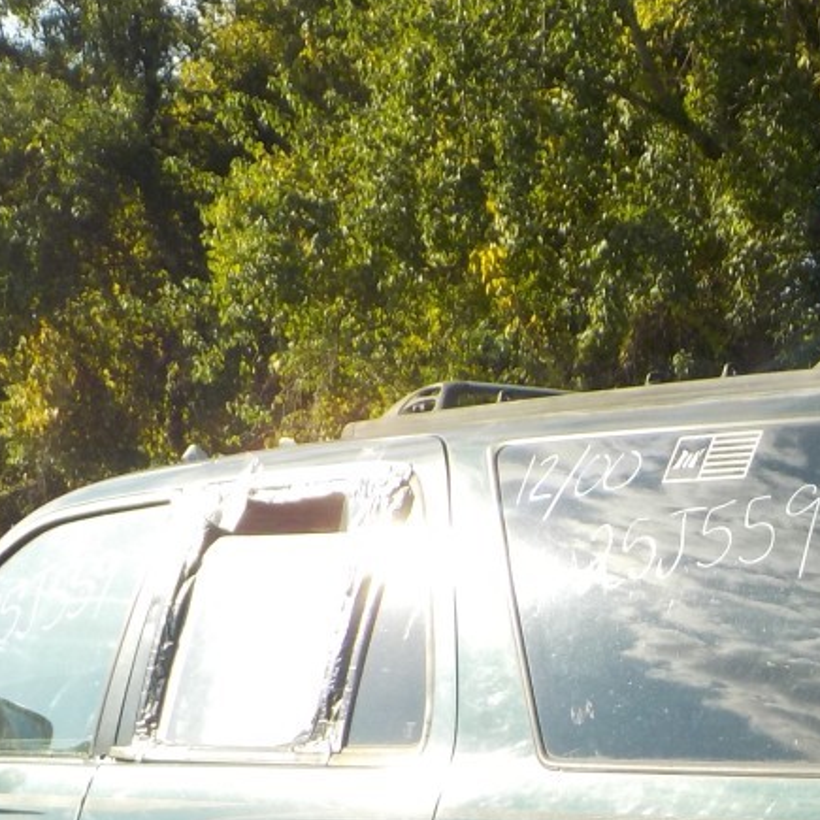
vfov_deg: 21.2
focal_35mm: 78
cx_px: 839
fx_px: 2090
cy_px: 888
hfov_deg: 21.3
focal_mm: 4.1
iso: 125
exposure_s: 1/800
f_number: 3.3
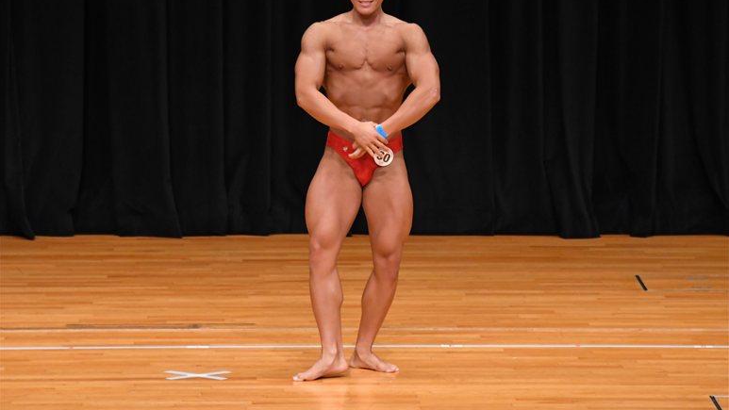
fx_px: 6090
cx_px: 364
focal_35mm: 315
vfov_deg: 3.9
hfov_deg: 6.9
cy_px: 171
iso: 3200
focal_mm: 200
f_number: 5.6
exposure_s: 1/400
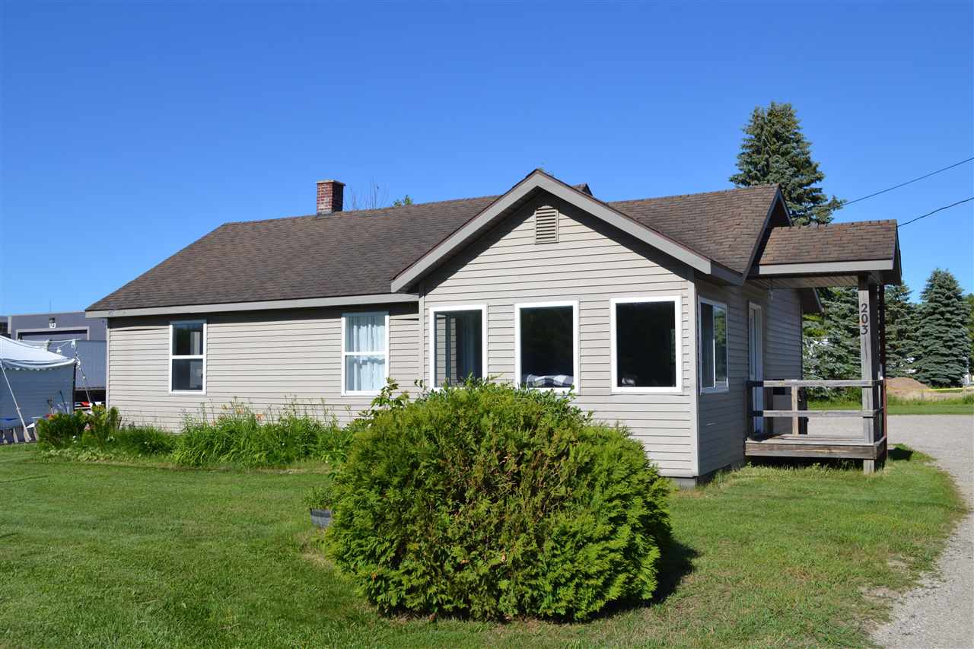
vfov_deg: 40.0
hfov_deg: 57.2
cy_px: 324
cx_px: 487
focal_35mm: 33
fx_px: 893
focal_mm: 22
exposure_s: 1/320
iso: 100
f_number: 9
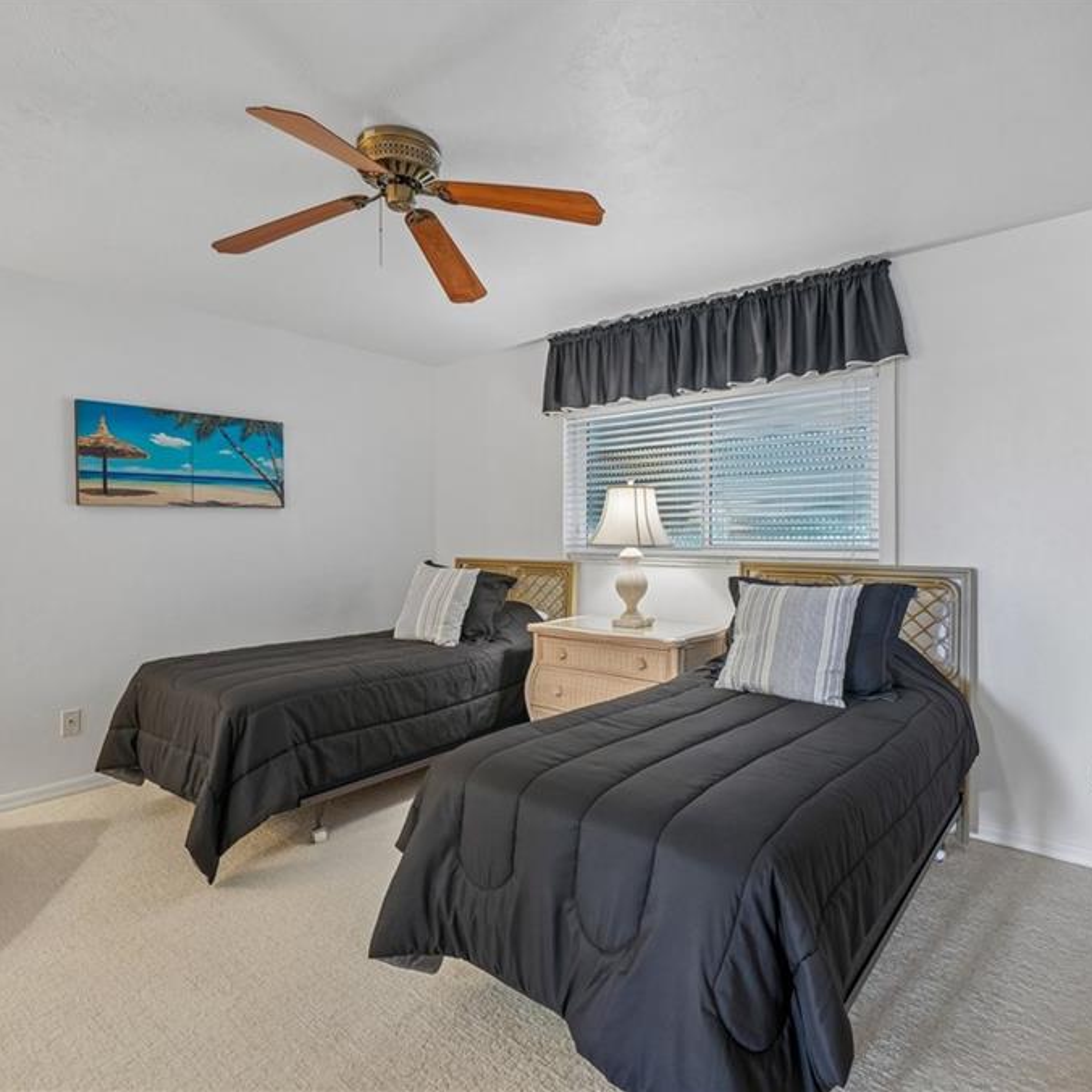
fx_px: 642
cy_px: 544
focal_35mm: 18
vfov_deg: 80.7
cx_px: 582
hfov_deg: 80.6
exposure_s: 1/5
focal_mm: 14
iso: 400
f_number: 8
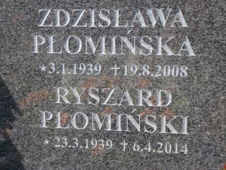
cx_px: 113
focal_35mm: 68
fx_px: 444
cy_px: 85
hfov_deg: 28.6
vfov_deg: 21.6
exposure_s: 1/320
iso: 100
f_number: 4.7
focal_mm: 12.1
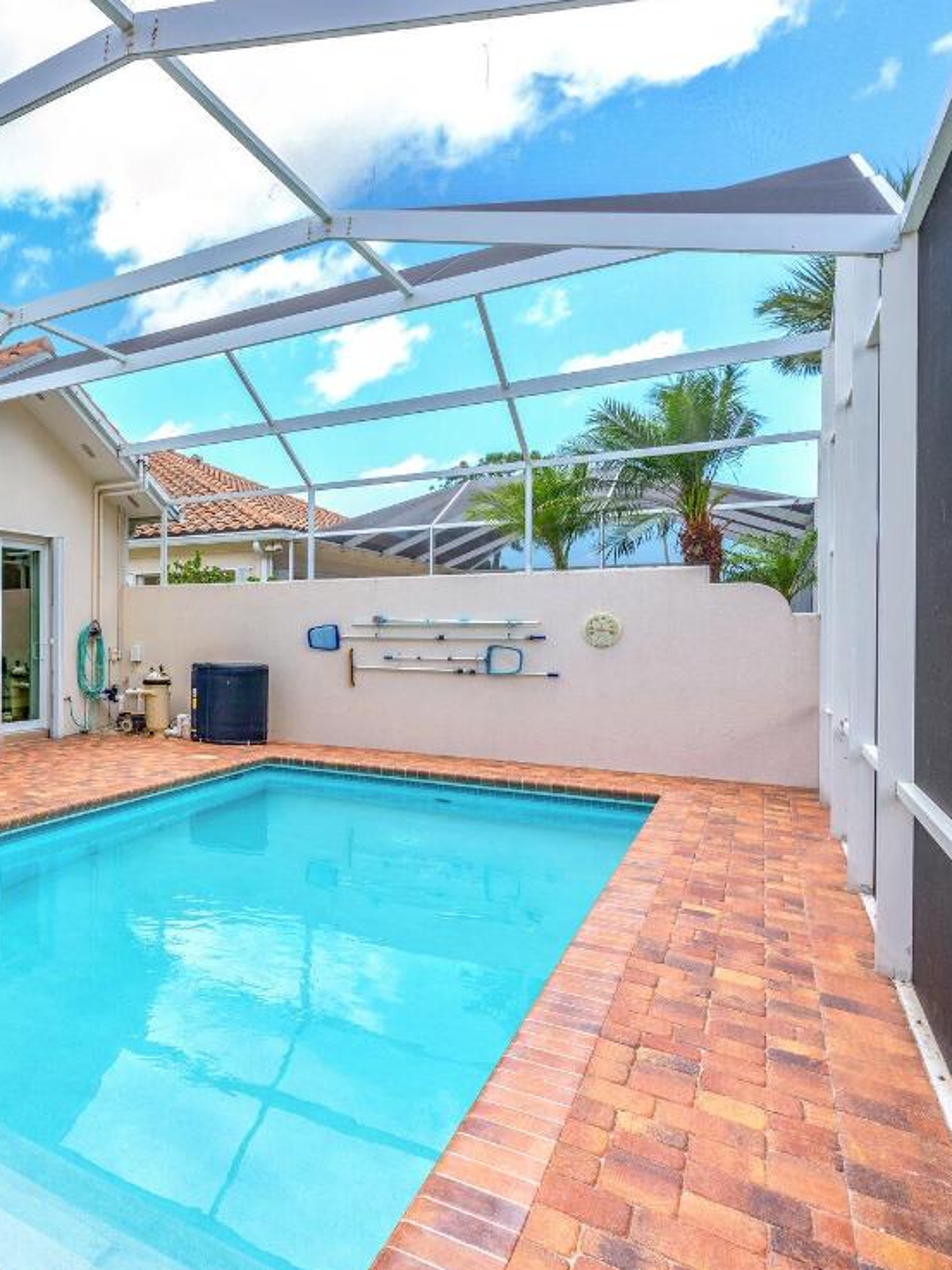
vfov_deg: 71.6
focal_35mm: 24
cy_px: 633
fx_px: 881
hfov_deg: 47.9
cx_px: 20
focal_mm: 16
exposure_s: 1/800
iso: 100
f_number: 5.6
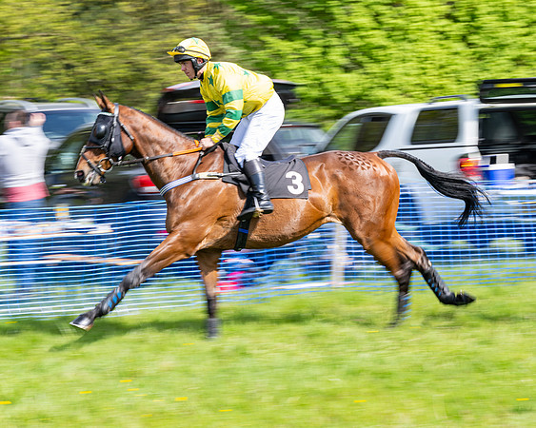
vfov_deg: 10.5
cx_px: 229
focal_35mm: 147
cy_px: 211
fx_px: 2333
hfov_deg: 13.1
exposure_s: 1/100
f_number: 8
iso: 100
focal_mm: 120
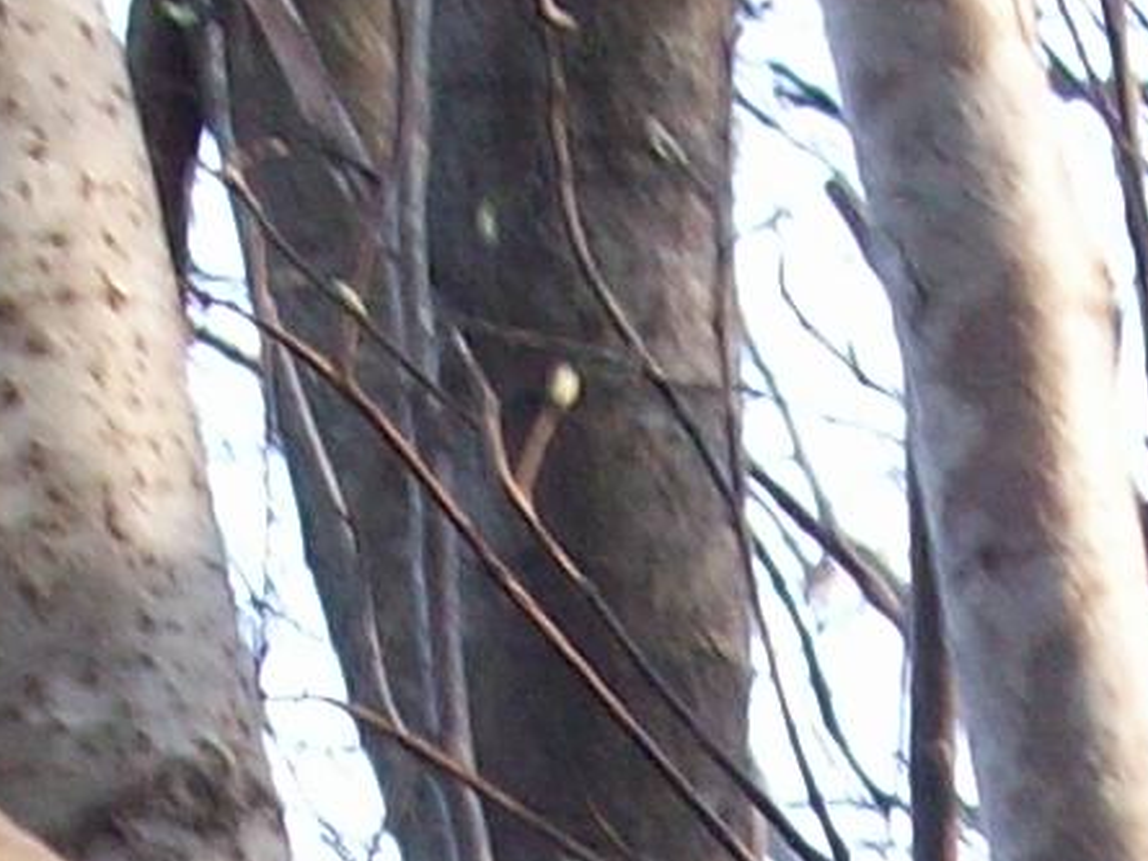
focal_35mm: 251
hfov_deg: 7.9
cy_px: 2037
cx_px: 1042
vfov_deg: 5.7
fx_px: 8324
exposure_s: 1/68.4
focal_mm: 5.7
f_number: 2.8
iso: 64
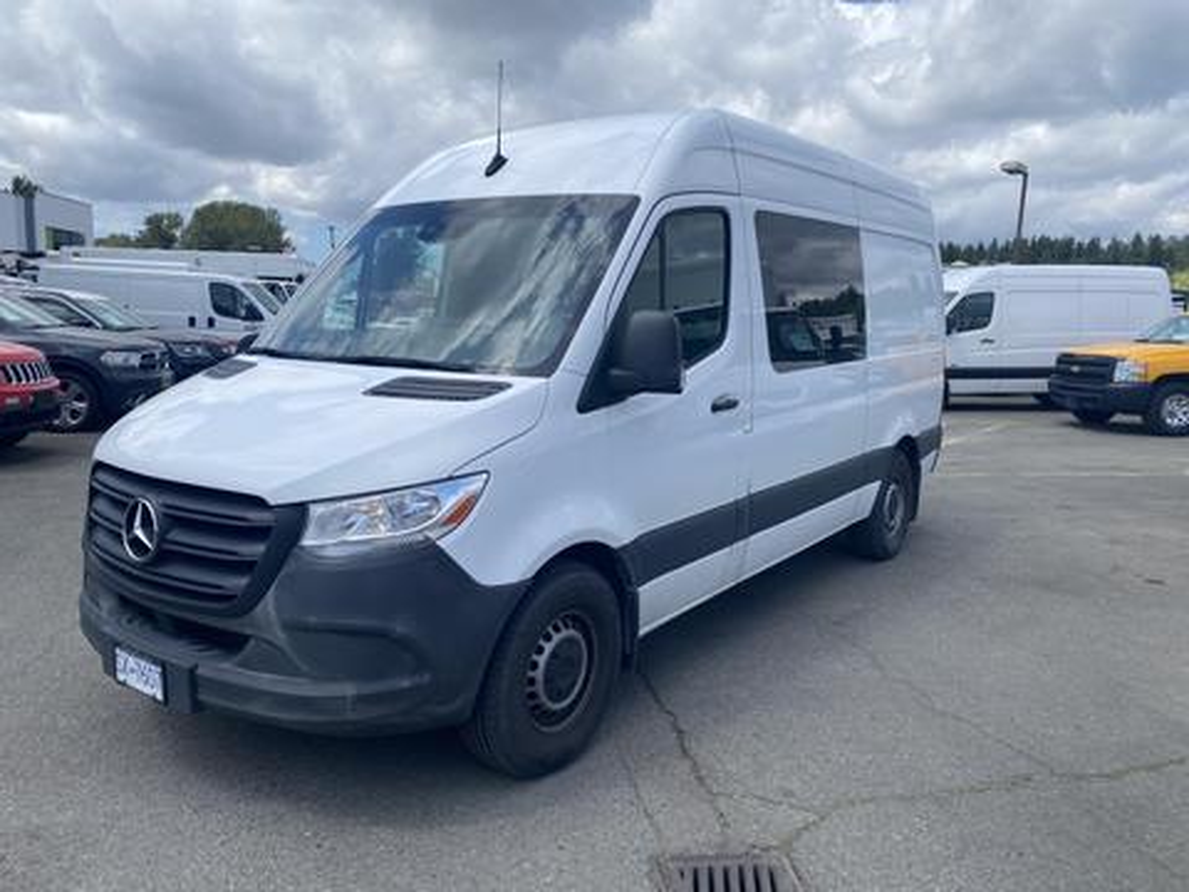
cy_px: 446
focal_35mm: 26
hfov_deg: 67.3
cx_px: 594
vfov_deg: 53.1
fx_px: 893
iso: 32
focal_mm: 4.25
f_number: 1.8
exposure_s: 1/3300
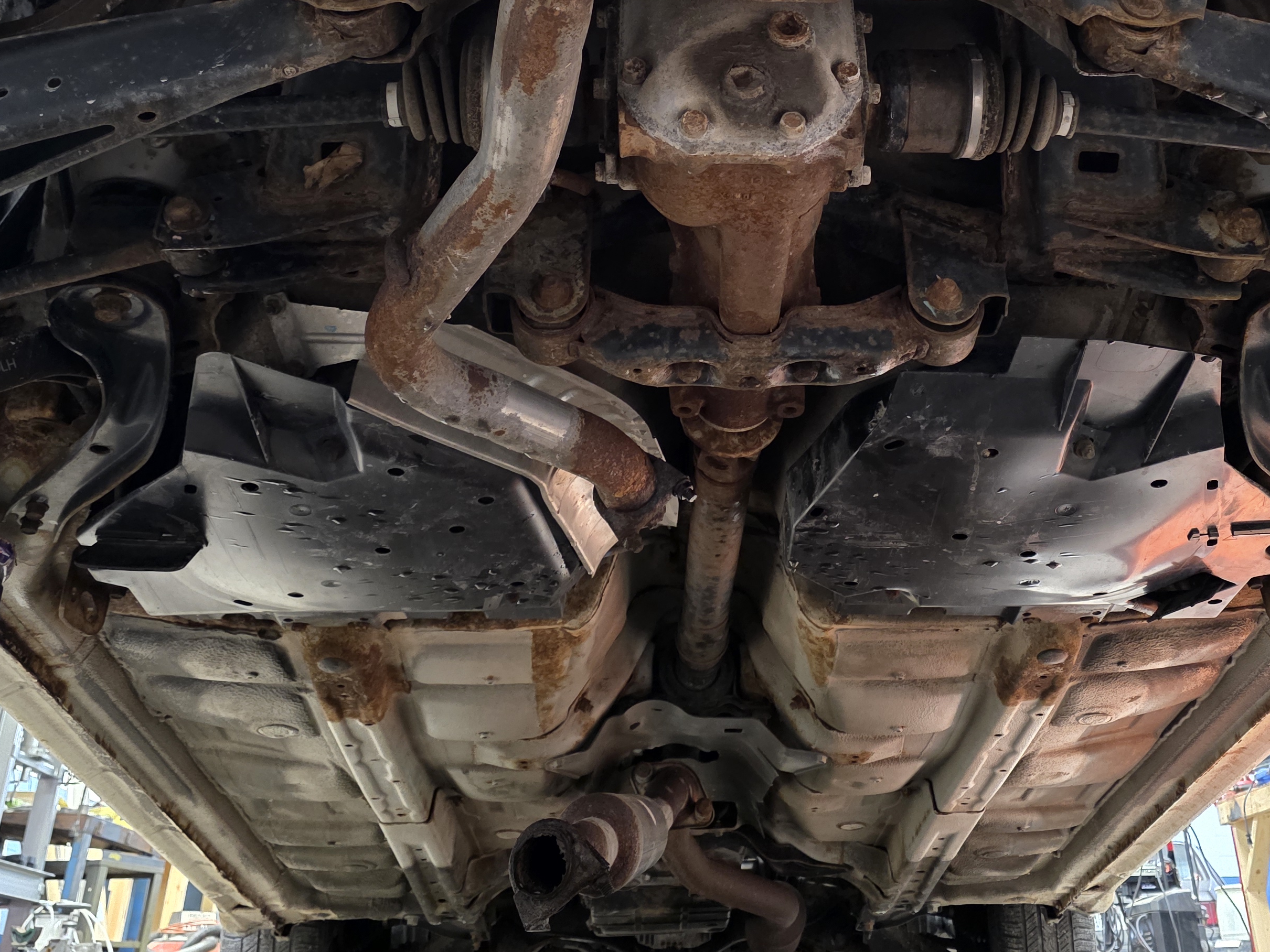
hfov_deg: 48.8
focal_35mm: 38
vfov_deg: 36.5
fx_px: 1394
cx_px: 733
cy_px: 191
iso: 1250
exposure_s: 1/22.5
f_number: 1.7
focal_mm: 6.3
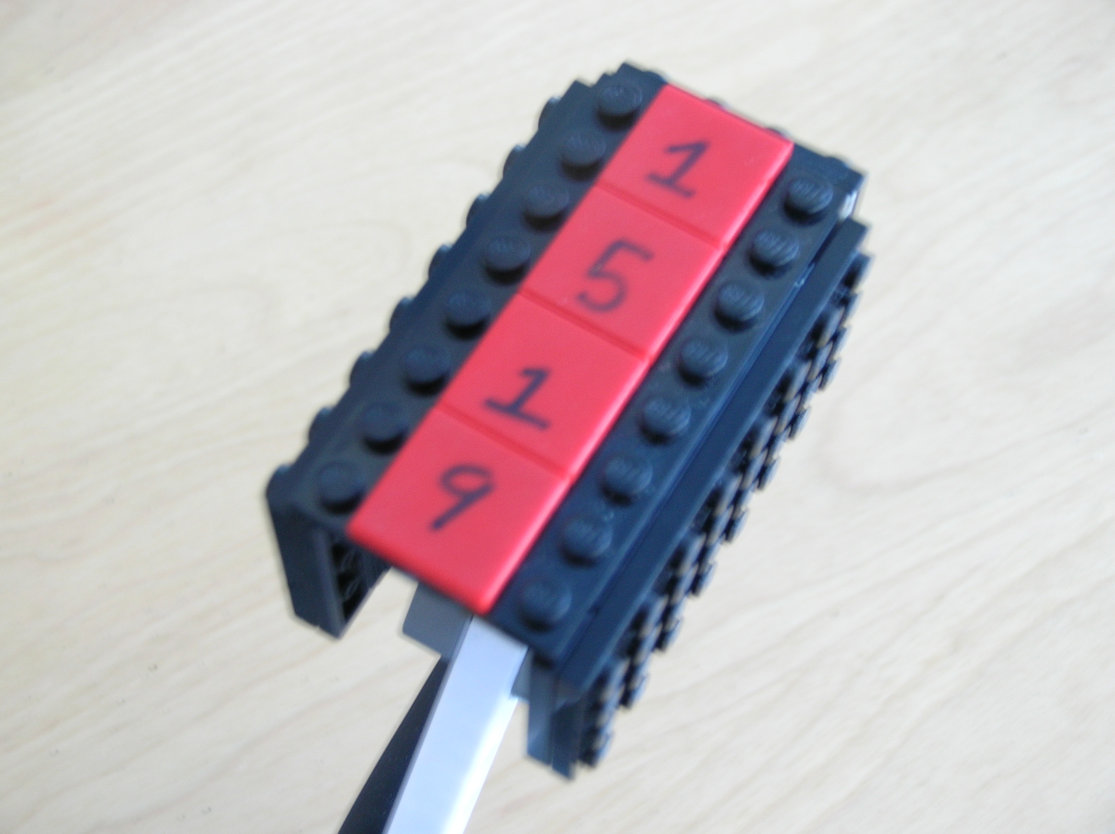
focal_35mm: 64
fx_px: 2060
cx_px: 558
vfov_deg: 22.9
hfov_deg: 30.3
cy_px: 417
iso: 50
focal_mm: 10.6
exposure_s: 1/4.2
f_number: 3.2
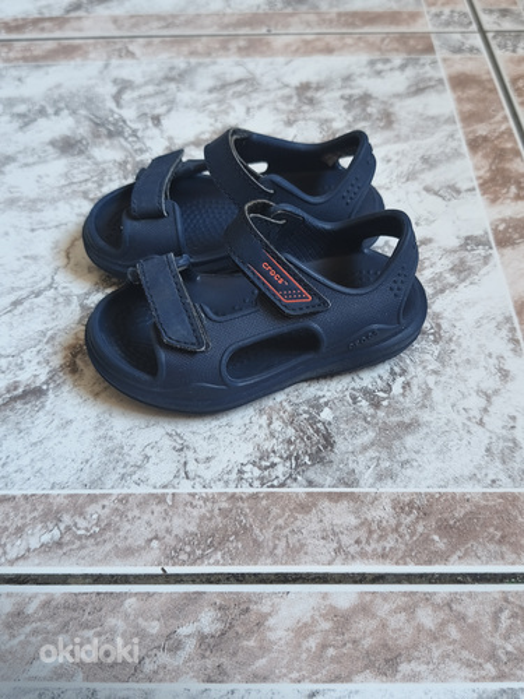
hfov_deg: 40.7
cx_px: 262
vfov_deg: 52.6
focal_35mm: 35
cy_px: 350
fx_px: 706
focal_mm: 6.18
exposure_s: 1/50
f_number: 1.65
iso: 500
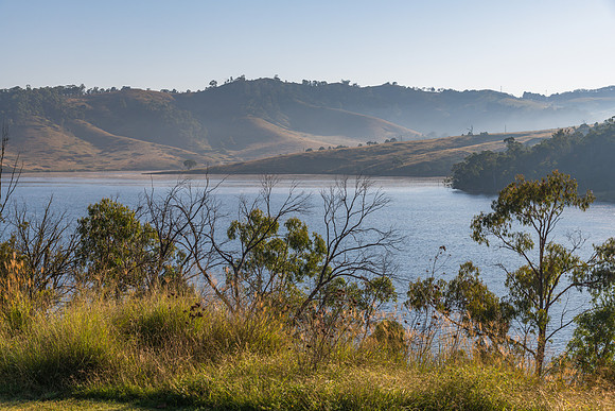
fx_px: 888
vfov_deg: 26.0
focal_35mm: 52
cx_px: 308
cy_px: 206
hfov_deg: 38.2
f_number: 9
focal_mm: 52
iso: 160
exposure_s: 1/500
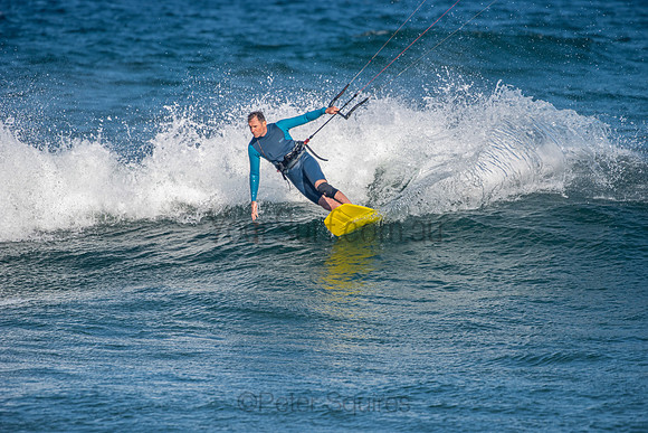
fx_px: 7201
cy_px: 216
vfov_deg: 3.4
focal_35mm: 400
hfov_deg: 5.2
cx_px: 324
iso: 280
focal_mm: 400
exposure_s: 1/2000
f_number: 5.6
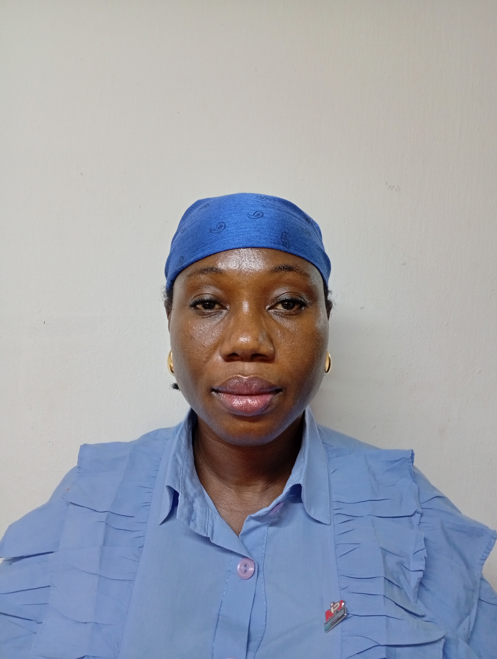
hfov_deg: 51.5
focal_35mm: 27
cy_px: 330
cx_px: 248
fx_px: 516
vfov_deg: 65.2
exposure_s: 1/33.3
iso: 459
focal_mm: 3.98
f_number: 1.8
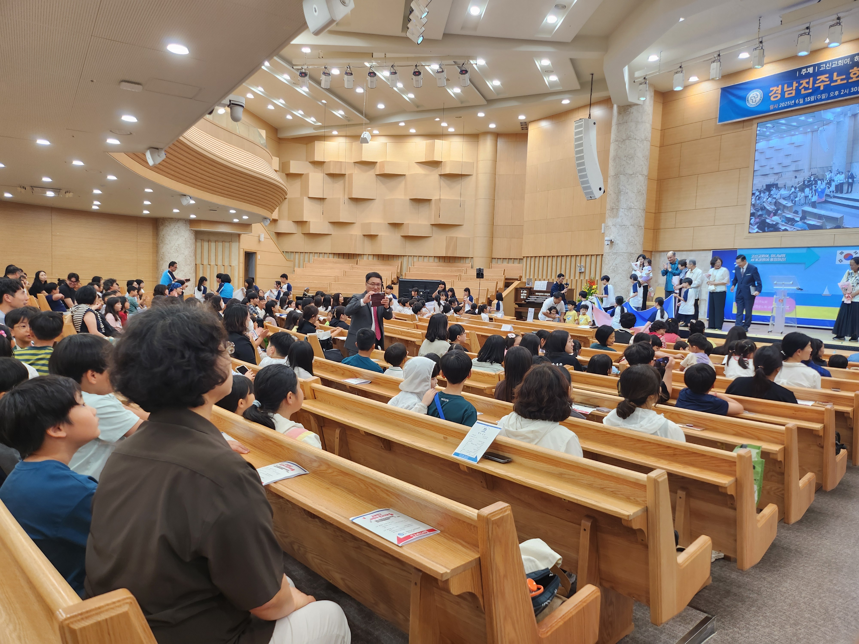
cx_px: 430
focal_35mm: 24
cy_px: 322
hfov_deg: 71.6
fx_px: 596
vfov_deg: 56.8
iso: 100
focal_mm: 5
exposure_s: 1/53.3
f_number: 1.8
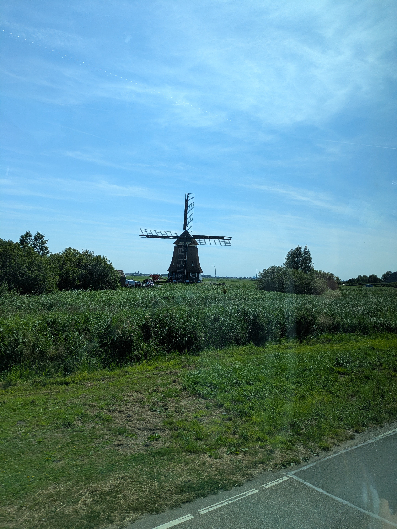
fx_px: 382
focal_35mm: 25
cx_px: 198
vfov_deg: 69.4
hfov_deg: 54.9
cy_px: 264
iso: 48
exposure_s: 1/342
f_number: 1.89
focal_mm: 5.43
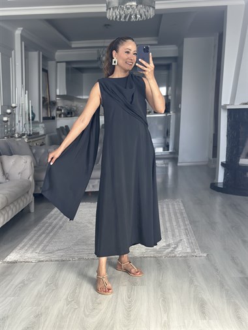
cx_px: 124
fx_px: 458
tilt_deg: -21.2
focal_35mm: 48
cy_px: 165
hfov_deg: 30.3
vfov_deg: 39.6
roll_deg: +1.0
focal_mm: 6.86
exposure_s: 1/114
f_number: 1.78
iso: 125
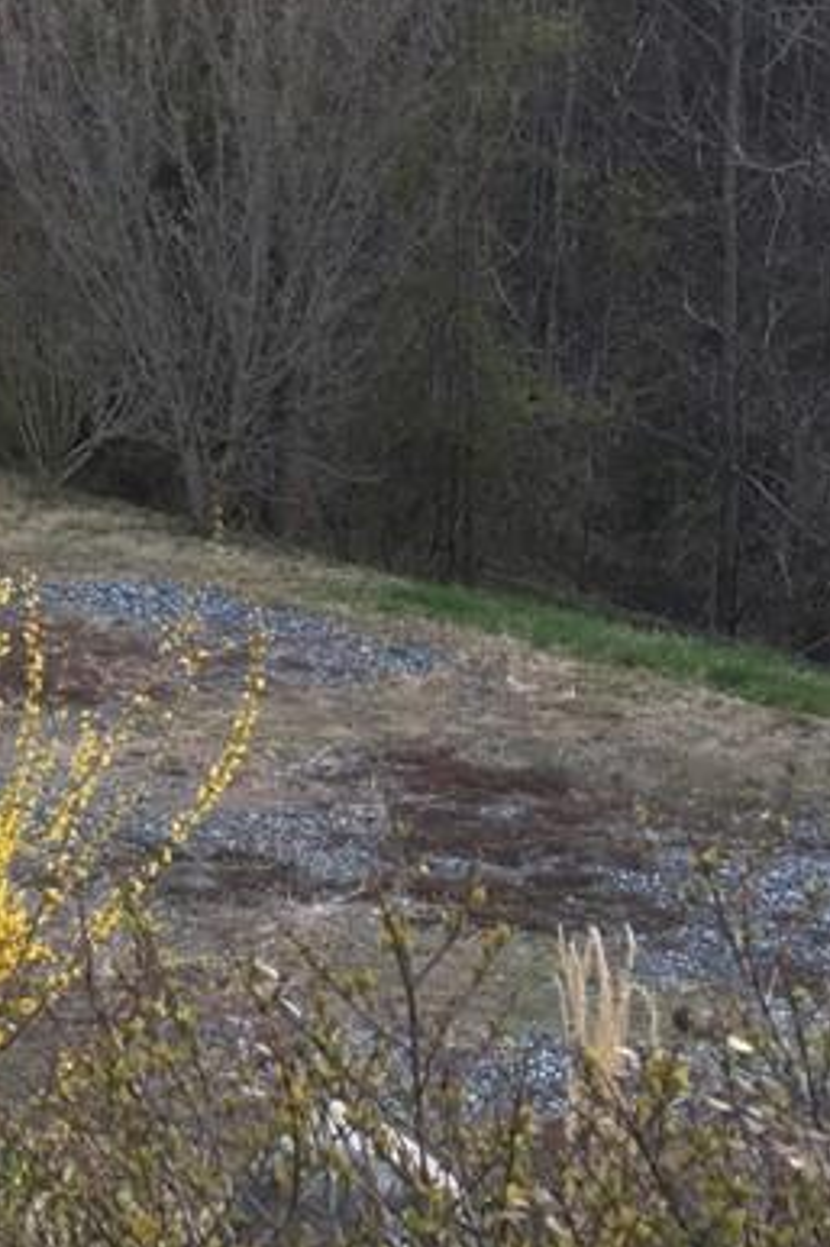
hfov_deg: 15.1
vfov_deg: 25.3
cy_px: 478
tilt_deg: -9.9
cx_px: -604
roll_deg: +1.7
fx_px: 2769
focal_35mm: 80
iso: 32
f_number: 2.2
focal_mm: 4.15
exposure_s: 1/120
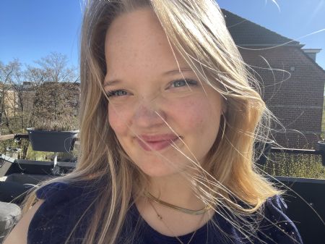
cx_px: 162
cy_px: 122
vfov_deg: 58.8
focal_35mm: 23
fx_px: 216
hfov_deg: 74.0
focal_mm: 2.71
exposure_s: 1/332
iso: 25
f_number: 2.2
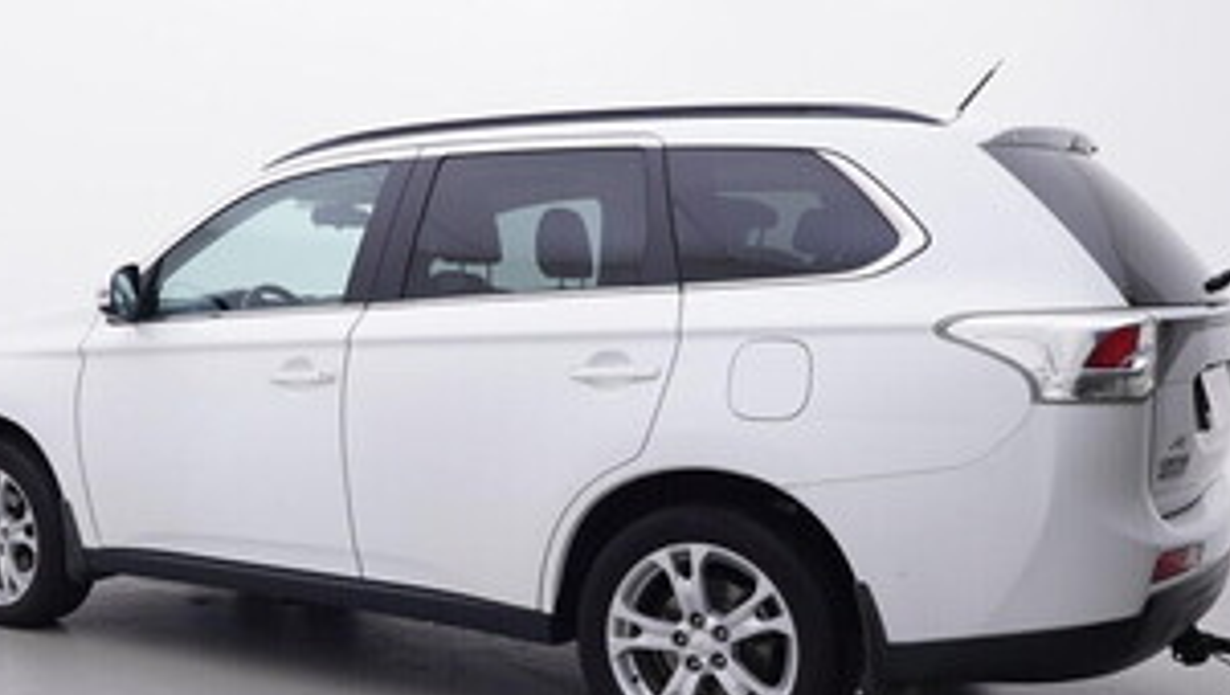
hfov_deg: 46.6
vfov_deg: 27.5
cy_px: 505
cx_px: 411
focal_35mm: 43
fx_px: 1402
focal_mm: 15
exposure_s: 1/80
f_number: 5
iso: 200
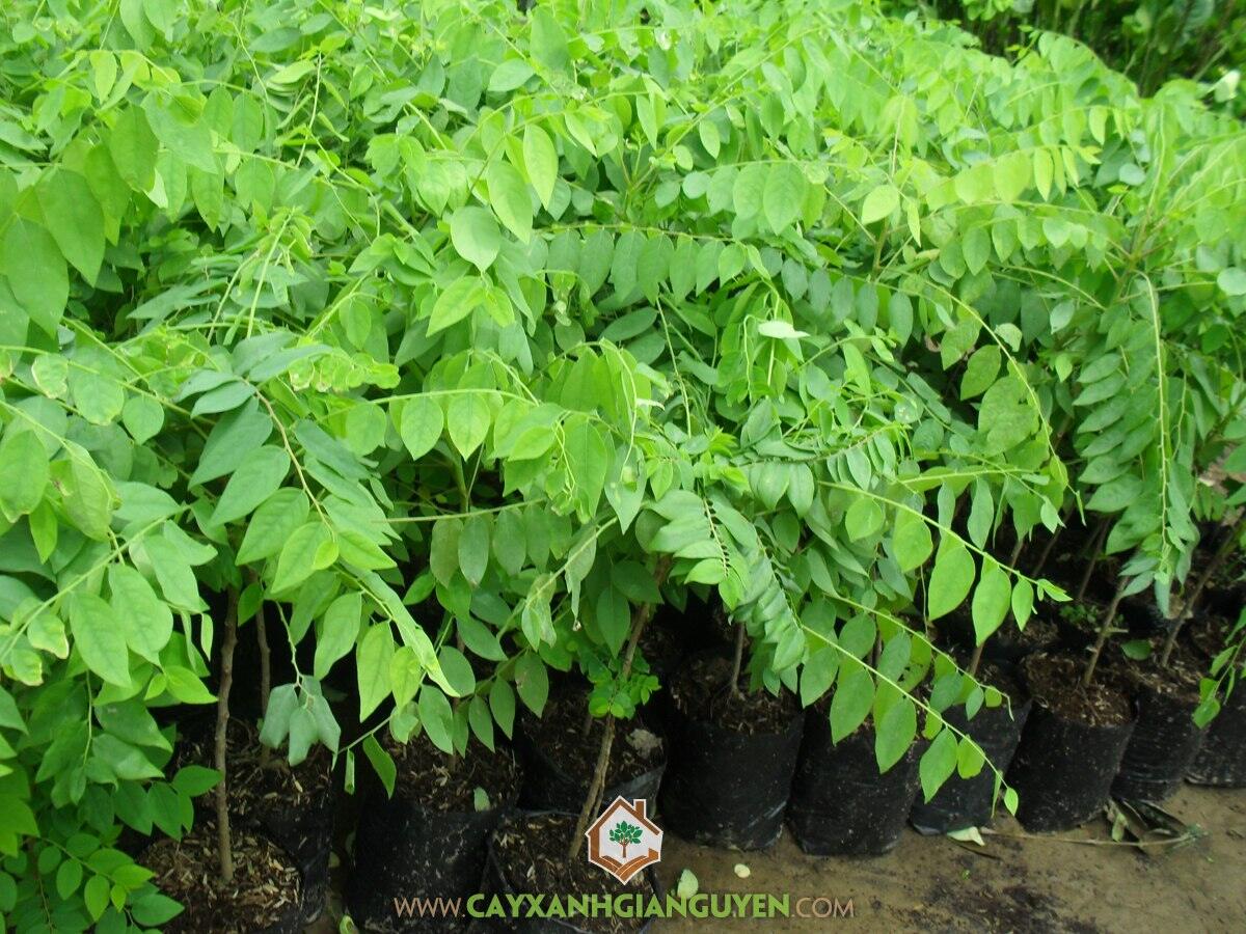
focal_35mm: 35
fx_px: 1260
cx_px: 623
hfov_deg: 52.6
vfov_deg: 40.7
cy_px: 467
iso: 100
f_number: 8.4
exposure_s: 1/90
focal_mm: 6.3
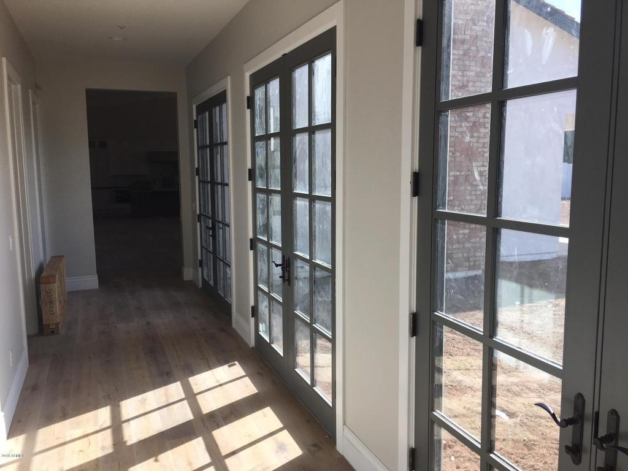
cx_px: 314
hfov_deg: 61.7
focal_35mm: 29
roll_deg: +0.5
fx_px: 526
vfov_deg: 48.2
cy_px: 236
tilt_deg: -6.8
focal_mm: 4.15
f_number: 2.2
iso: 25
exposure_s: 1/439
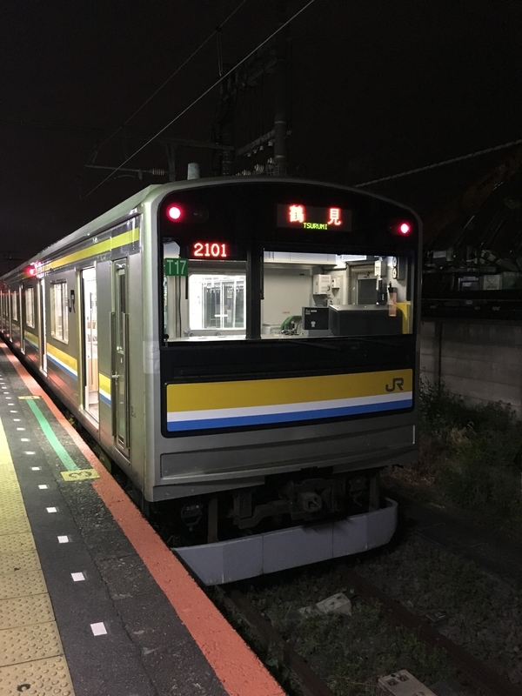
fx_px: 583
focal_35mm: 29
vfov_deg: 61.7
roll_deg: +0.9
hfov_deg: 48.2
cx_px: 261
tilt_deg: -3.9
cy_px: 348
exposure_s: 1/15
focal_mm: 4.15
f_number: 2.2
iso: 250
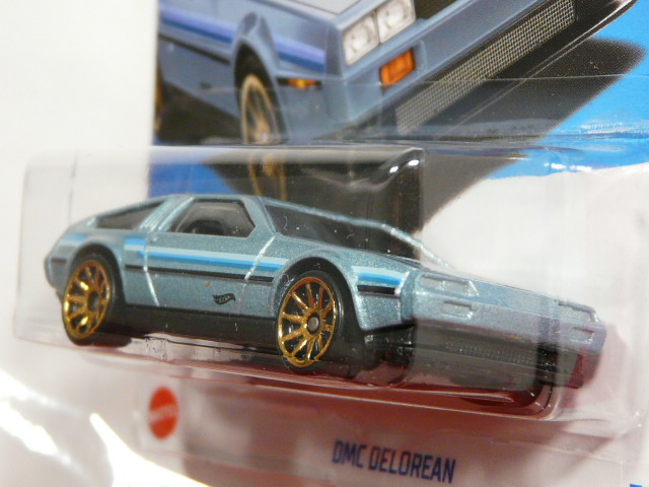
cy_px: 244
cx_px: 324
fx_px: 1969
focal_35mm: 105
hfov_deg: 18.7
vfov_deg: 14.1
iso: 200
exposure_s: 1/50
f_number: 3.2
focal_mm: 10.8
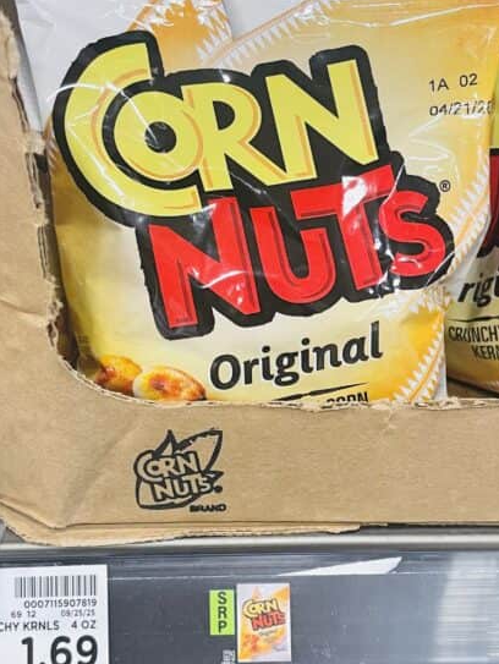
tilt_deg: -27.3
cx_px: 232
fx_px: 941
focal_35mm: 49
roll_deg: +1.2
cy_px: 410
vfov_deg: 38.7
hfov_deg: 29.7
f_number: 1.6
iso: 125
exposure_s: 1/70
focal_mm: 4.2
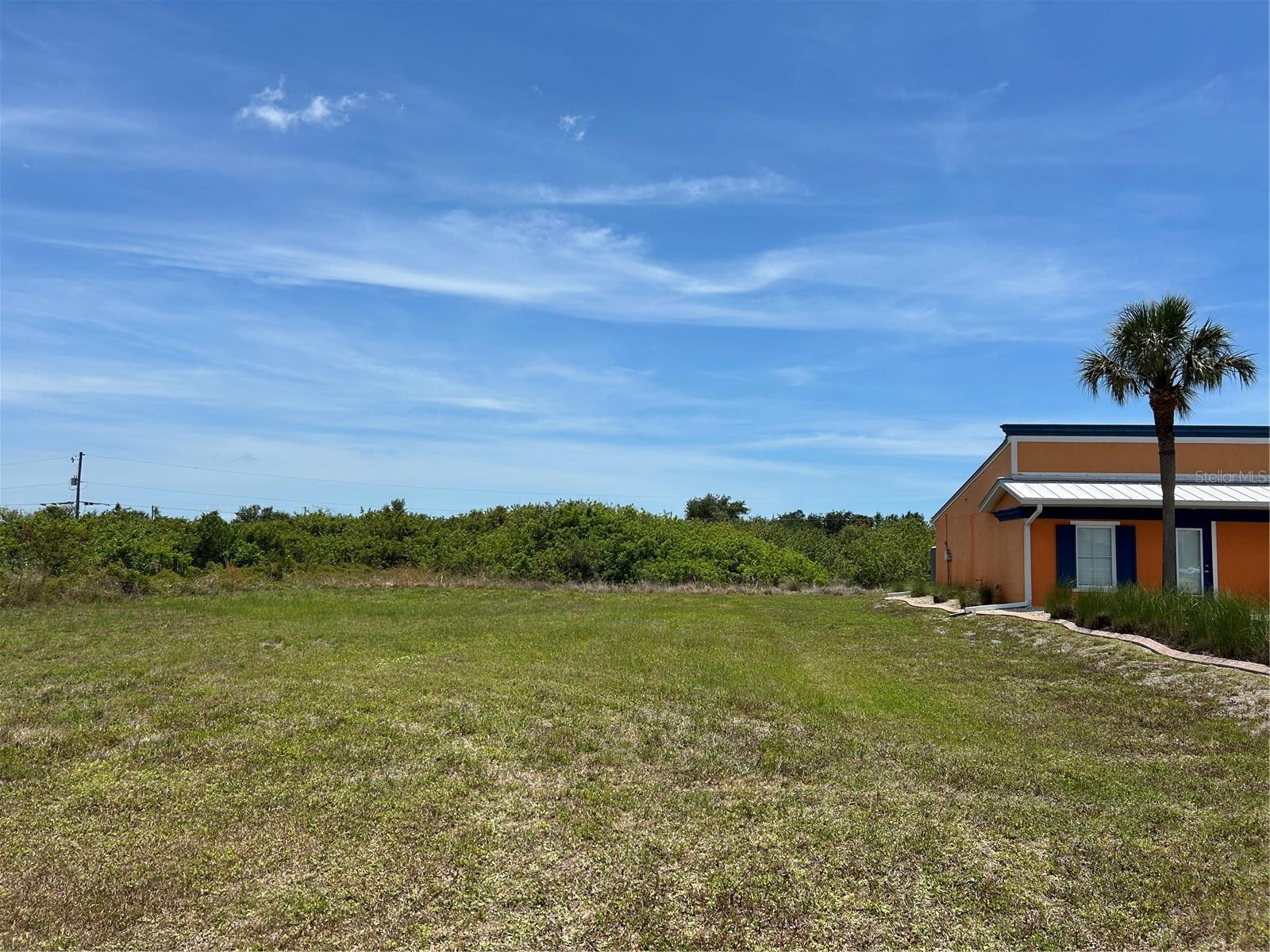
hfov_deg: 67.3
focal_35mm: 26
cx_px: 635
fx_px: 954
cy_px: 476
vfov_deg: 53.1
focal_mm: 5.7
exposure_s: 1/5587
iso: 50
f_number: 1.5
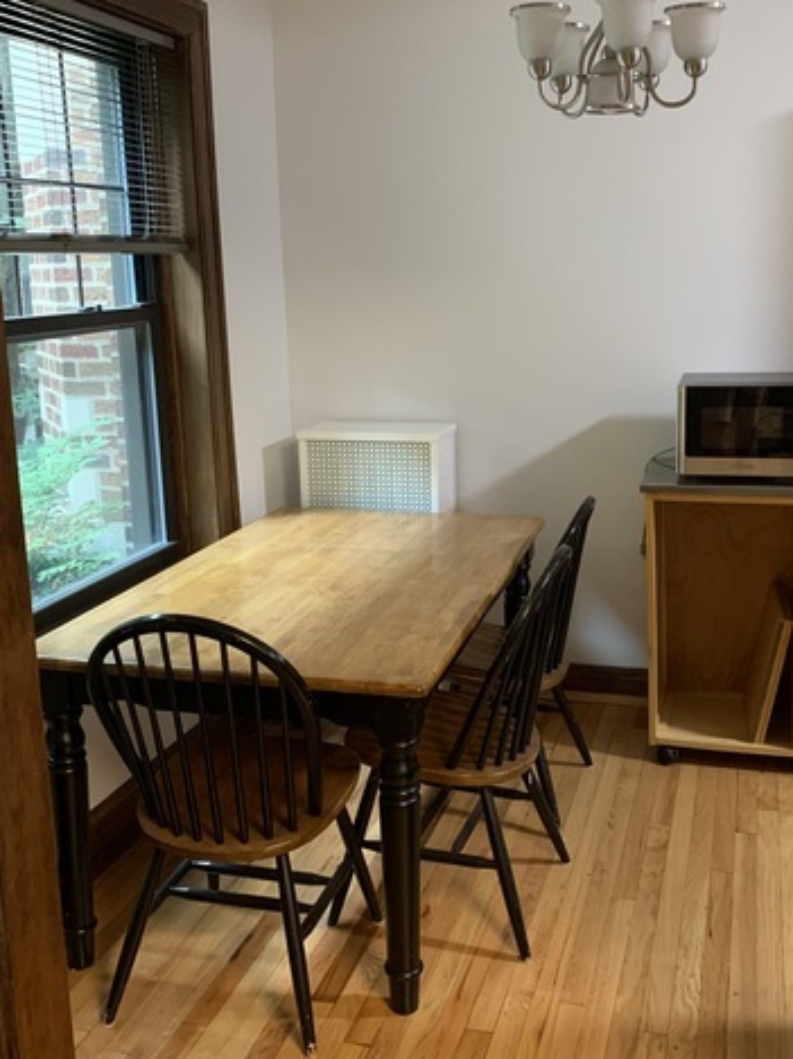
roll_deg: +1.6
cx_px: 456
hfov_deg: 38.5
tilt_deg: -9.9
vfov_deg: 50.1
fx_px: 1132
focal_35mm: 37
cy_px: 482
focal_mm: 4.25
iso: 400
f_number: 1.8
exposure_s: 1/55
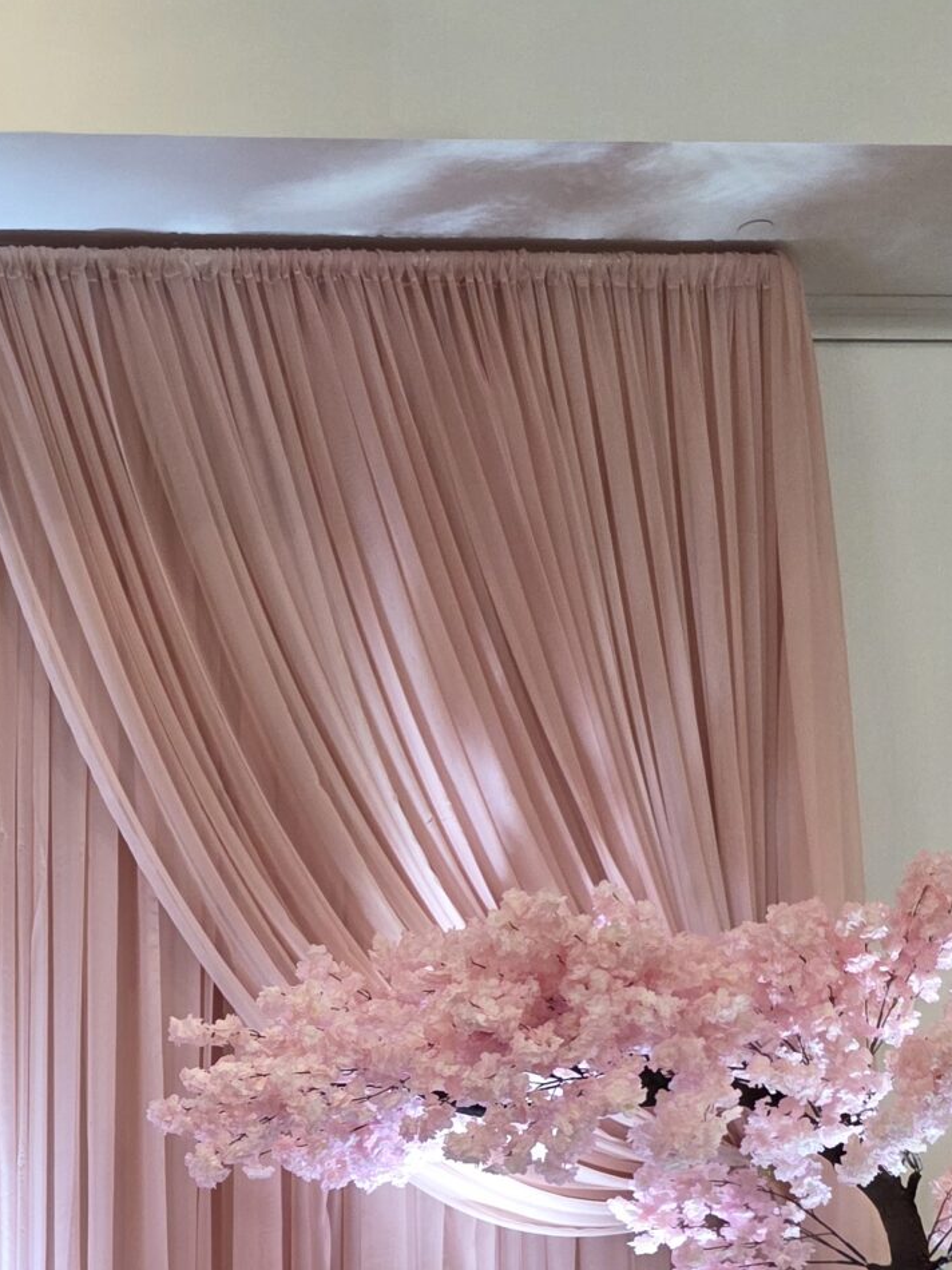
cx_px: -136
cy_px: 1421
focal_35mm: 62
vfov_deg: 28.2
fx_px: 2274
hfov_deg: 22.1
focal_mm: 6.25
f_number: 1.7
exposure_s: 1/120
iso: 250
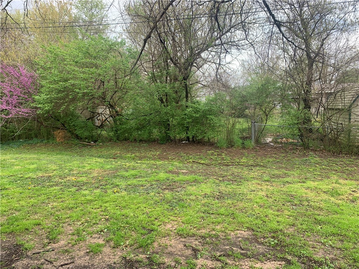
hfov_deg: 67.3
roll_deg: +1.3
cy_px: 134
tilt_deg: -4.4
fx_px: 270
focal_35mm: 26
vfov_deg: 53.1
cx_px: 180
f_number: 1.8
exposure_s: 1/526
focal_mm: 4.25
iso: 25
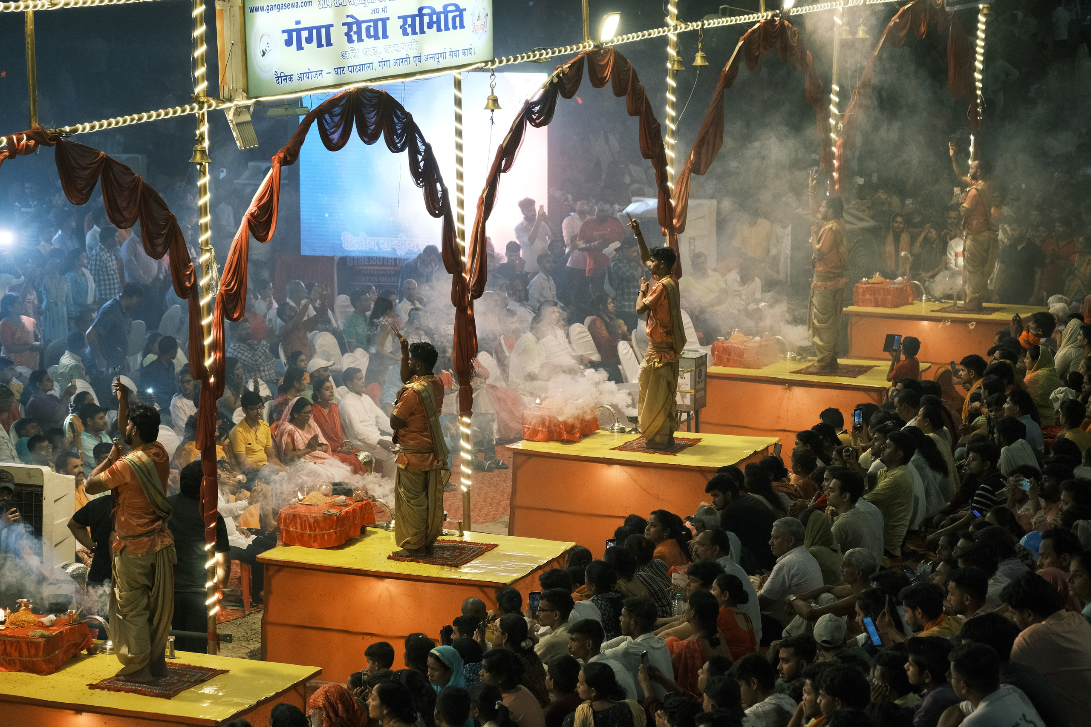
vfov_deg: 13.0
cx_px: 546
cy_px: 364
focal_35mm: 105
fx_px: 3182
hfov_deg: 19.5
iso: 2000
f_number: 4
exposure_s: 1/105
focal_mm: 70
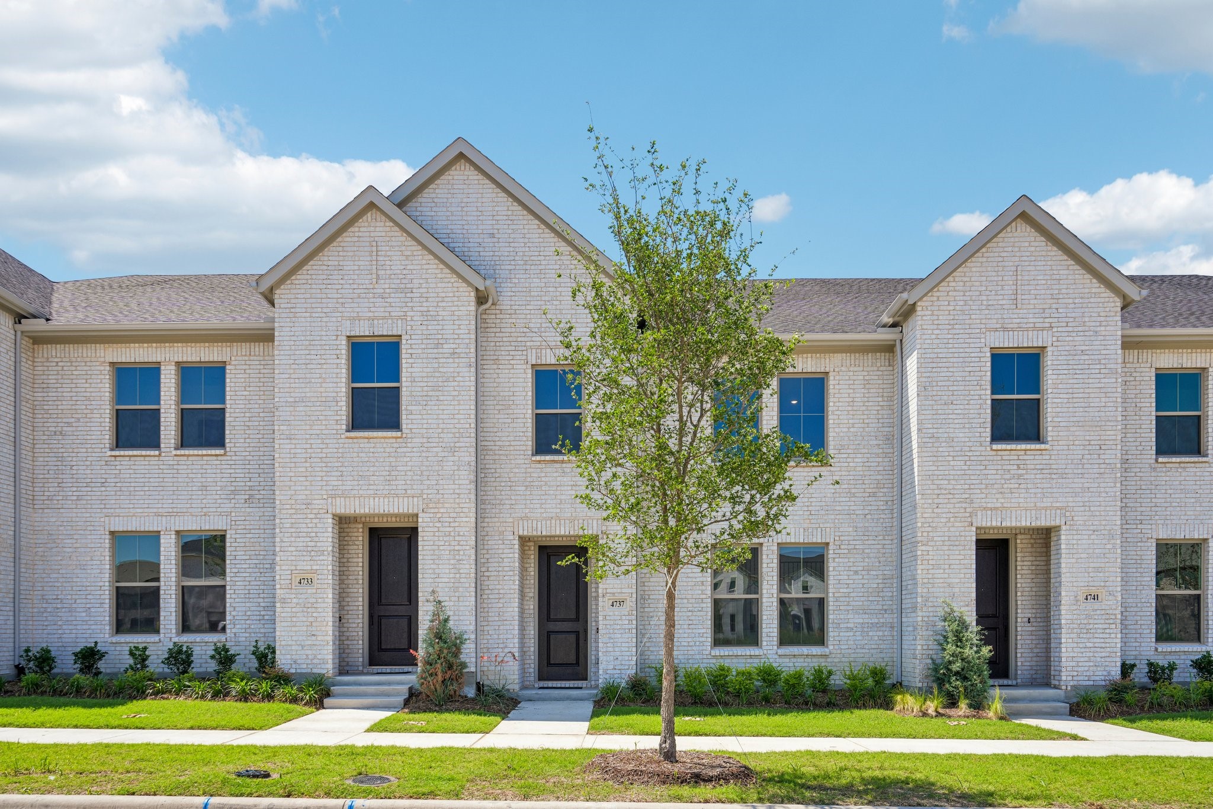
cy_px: 404
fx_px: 809
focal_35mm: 24
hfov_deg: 73.7
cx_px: 606
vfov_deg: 53.1
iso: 100
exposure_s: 1/250
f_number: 8
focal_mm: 24
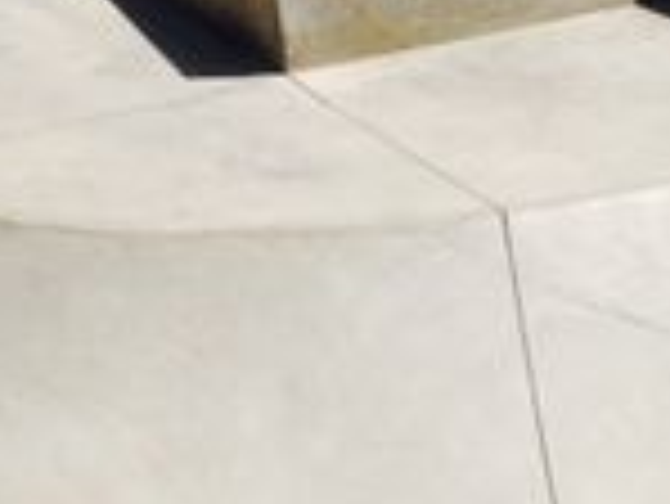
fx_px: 2053
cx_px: 526
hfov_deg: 18.4
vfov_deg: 14.0
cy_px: 243
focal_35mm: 106
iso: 50
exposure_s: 1/3623
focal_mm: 4.12
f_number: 2.4
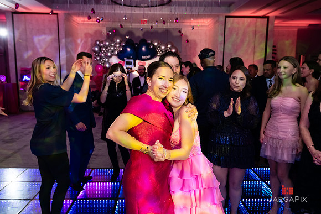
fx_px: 246
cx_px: 160
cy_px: 107
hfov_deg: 66.3
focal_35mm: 28
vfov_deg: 47.1
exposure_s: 1/125
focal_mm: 26
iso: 1250
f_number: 4
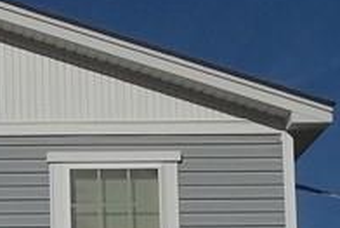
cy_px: 419
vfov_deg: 7.6
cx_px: -130
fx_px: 1644
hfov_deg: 11.4
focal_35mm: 174
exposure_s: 1/500
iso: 64
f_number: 8.8
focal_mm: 5.7
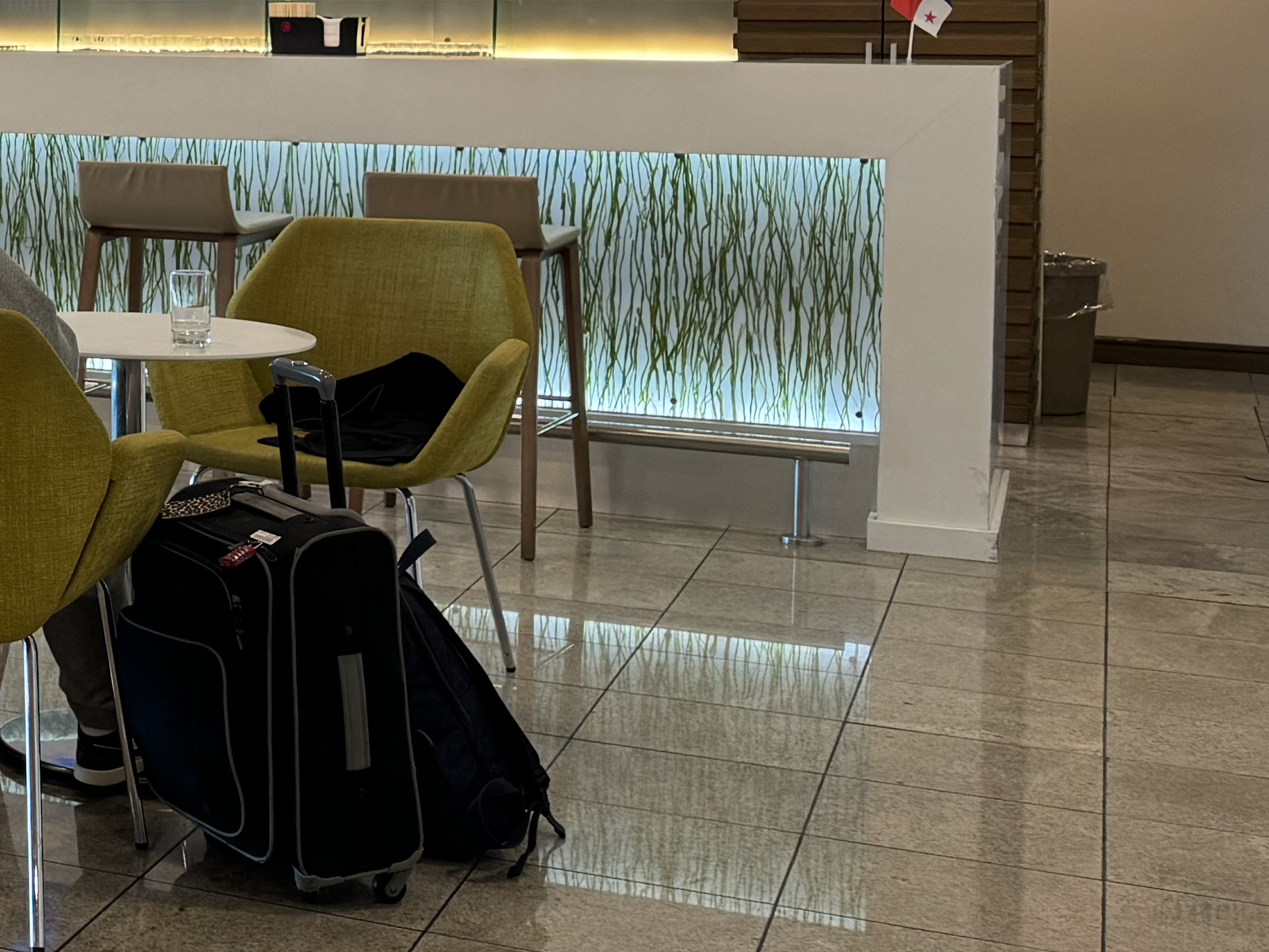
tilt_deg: -1.9
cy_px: 69
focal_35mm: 72
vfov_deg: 20.0
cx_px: -571
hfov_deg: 22.7
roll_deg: -0.4
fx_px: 2639
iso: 160
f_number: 1.78
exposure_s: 1/60
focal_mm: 6.76
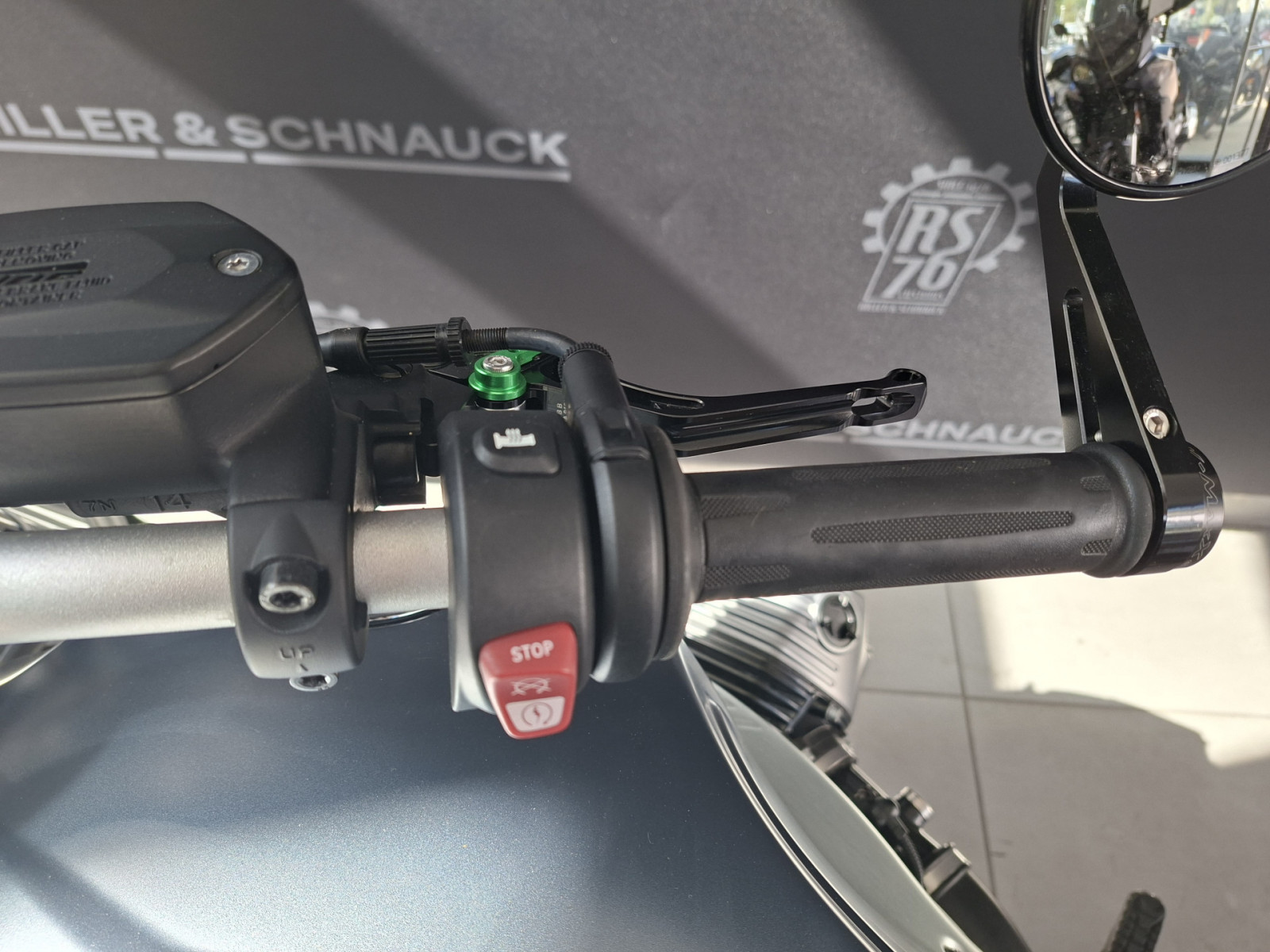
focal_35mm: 23
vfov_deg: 58.9
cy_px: 476
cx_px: 635
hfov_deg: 73.9
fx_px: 844
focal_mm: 5.54
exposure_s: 1/100
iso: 50
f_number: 1.8
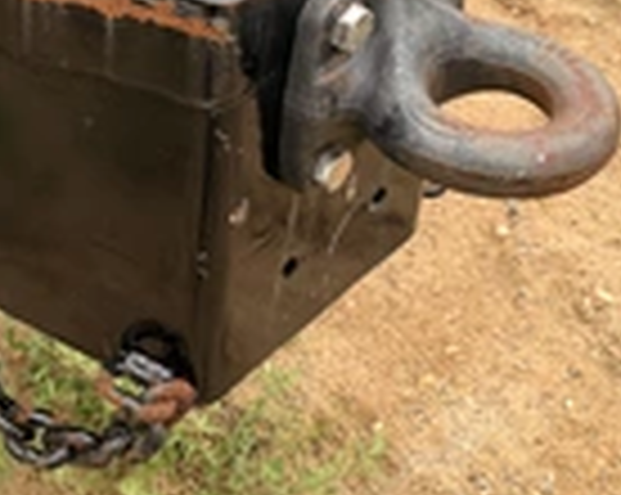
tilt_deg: -37.8
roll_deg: +2.1
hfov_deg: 27.1
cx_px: 86
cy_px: 99
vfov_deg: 22.1
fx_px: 1248
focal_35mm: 68
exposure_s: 1/772
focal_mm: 6.76
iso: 100
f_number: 1.78
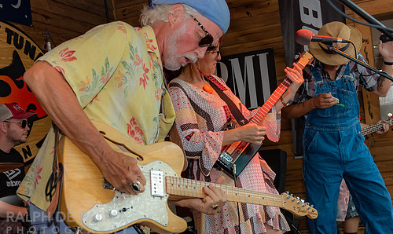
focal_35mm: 58
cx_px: 172
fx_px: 613
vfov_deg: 21.4
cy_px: 182
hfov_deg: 35.5
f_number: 5.6
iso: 800
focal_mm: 32
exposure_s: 1/160
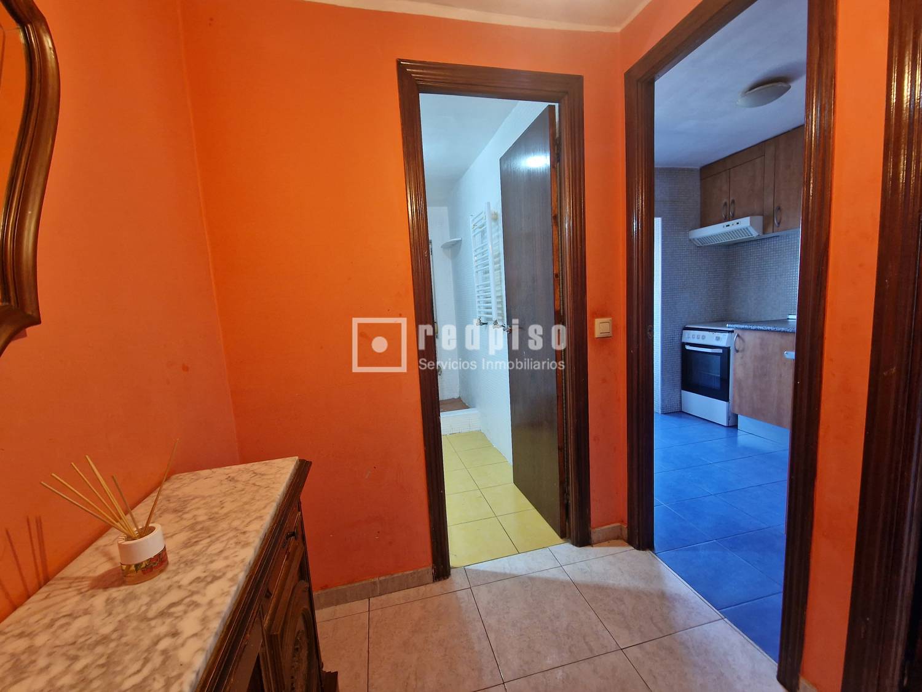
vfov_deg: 89.9
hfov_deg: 106.2
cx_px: 461
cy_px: 346
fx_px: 346
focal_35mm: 13
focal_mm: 2.2
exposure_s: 1/50
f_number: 2.2
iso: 400
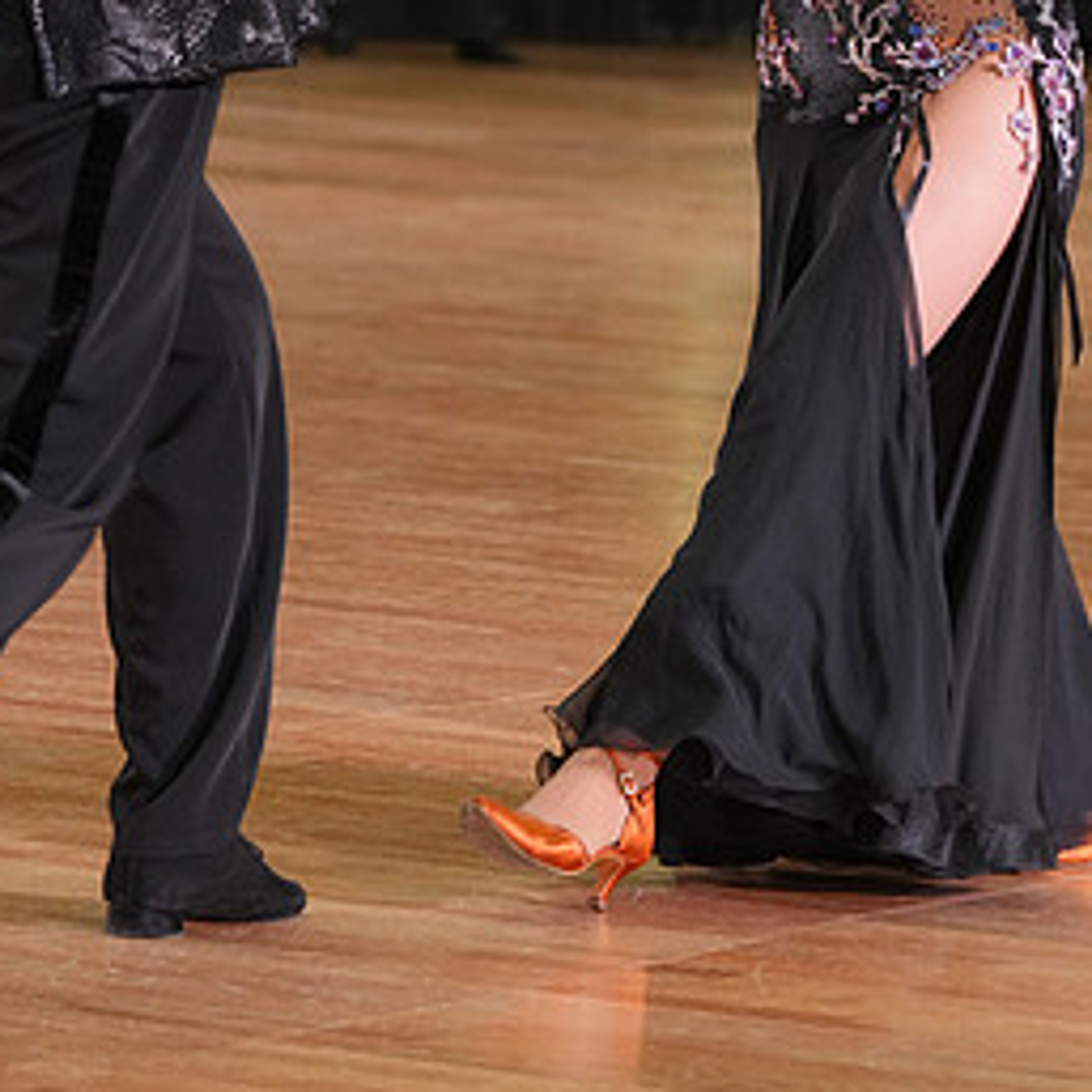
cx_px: 729
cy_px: -102
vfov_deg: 7.1
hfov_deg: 7.1
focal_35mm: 247
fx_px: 8816
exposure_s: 1/200
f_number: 5
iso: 2500
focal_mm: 129
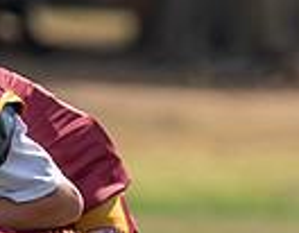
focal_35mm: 1549
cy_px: 93
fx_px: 13577
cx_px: -93
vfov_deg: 1.0
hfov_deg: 1.3
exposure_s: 1/1600
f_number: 3.5
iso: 100
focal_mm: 200
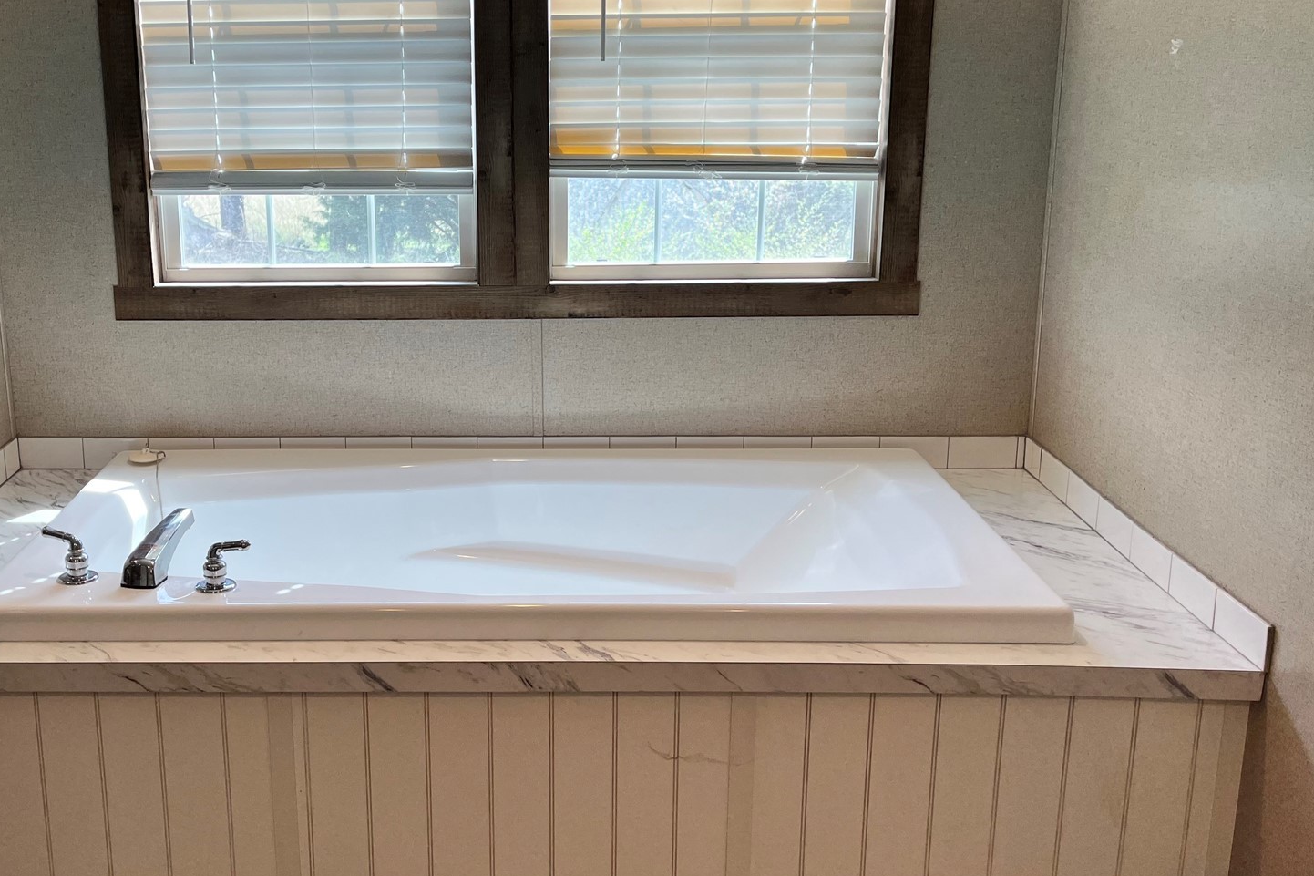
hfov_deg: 52.4
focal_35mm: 36
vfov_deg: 36.8
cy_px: 364
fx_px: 1314
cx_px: 474
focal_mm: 5.1
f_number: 1.6
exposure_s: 1/132
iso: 32
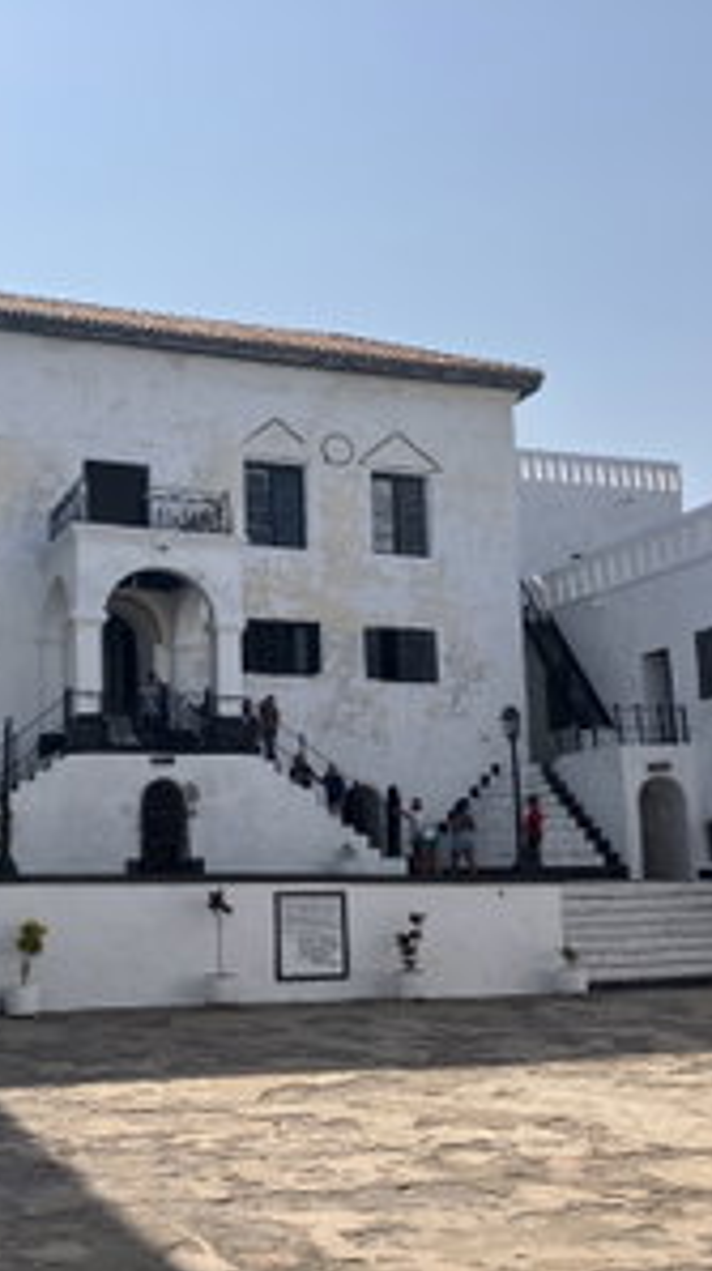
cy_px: 636
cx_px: 205
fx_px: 1380
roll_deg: +1.3
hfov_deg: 28.6
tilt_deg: +10.8
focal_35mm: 41
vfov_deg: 49.4
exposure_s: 1/2558
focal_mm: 3.99
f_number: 1.8
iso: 32
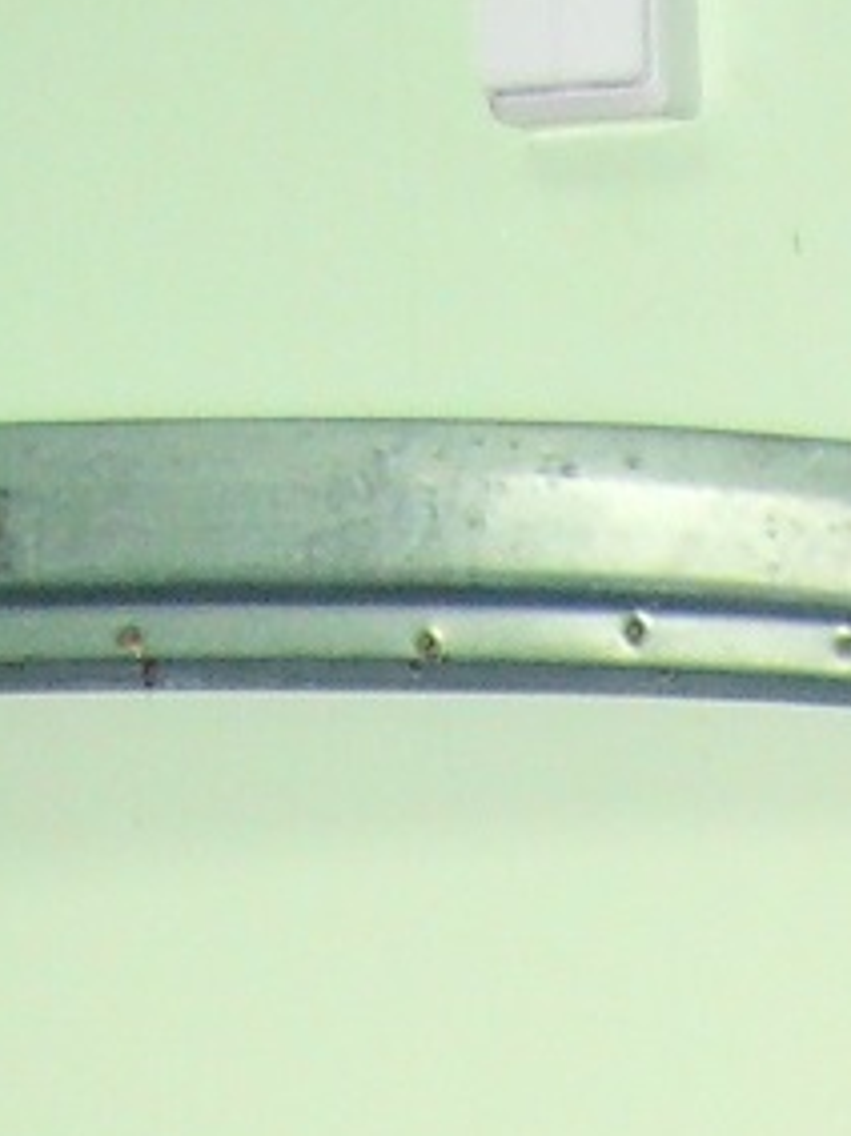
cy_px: 2922
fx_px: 7053
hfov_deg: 6.8
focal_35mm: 215
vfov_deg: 8.3
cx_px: 1433
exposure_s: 1/60
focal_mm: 7.9
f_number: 2.8
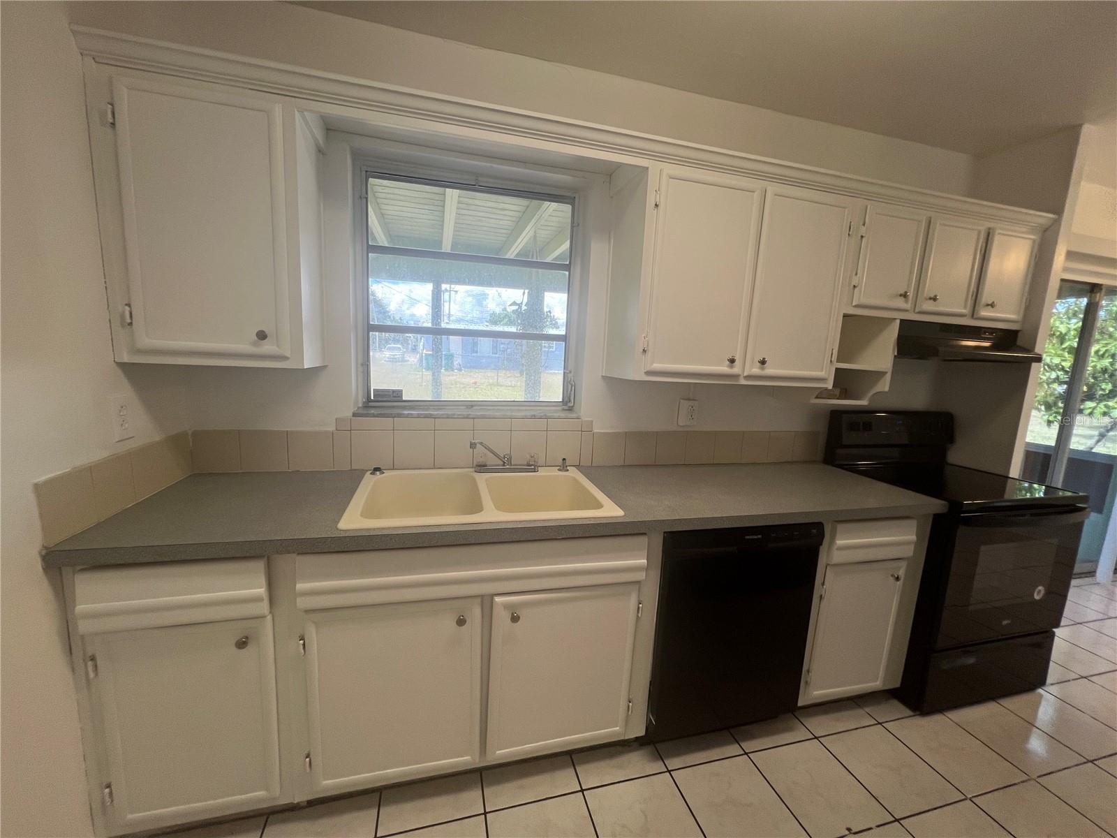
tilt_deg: -7.9
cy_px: 419
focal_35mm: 13
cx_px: 558
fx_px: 419
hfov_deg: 106.2
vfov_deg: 89.9
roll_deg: -1.1
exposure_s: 1/120
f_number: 1.8
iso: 64
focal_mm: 1.57
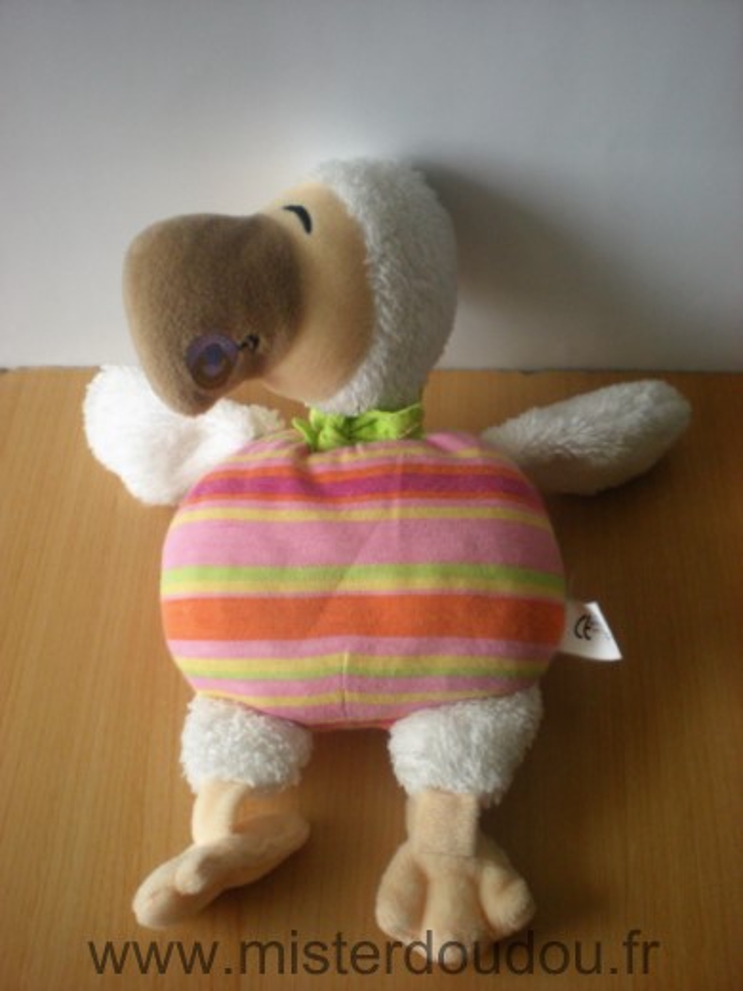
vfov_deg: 49.0
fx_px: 1088
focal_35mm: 38
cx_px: 372
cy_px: 496
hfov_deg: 37.7
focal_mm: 6.3
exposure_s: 1/28.6
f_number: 3.1
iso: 200
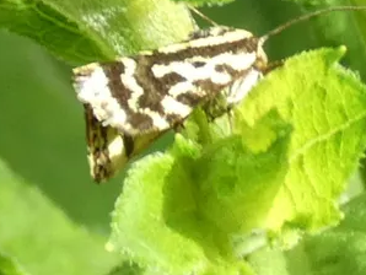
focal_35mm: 178
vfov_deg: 8.3
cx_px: 183
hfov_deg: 11.1
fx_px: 1884
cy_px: 90
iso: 160
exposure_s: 1/80
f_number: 4.5
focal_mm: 14.8
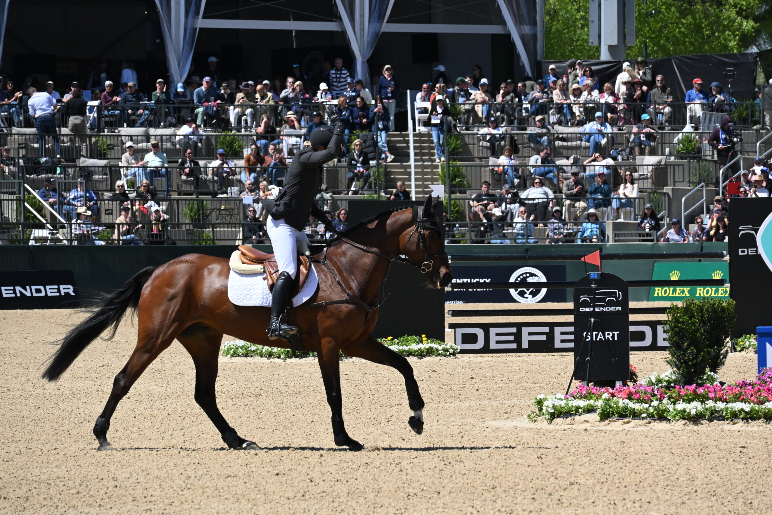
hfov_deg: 7.0
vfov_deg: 4.7
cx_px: 386
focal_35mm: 292
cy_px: 258
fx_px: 6272
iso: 1250
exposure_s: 1/2500
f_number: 10
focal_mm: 195
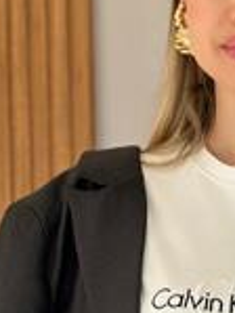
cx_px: 258
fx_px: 1509
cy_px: 345
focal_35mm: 167
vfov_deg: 11.6
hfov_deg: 8.8
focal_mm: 6.86
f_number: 1.78
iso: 80
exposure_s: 1/136
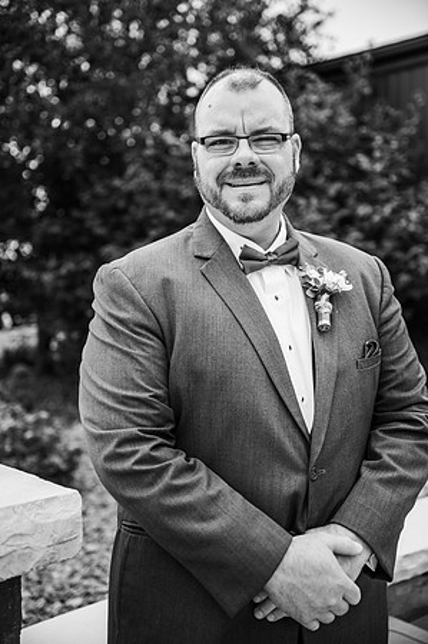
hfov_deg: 28.6
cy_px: 322
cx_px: 214
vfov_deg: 42.0
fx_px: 840
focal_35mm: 47
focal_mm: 47
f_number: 2.8
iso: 200
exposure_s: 1/1000
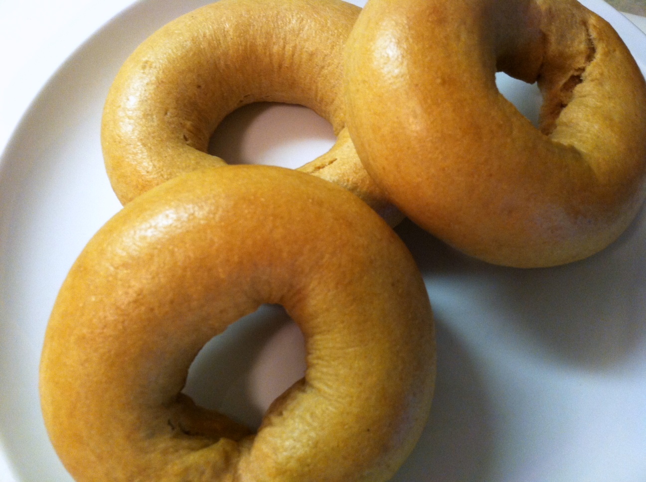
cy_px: 241
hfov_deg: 52.7
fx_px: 652
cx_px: 323
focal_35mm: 35
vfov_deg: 40.6
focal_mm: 3.85
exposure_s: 1/15
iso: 160
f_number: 2.8
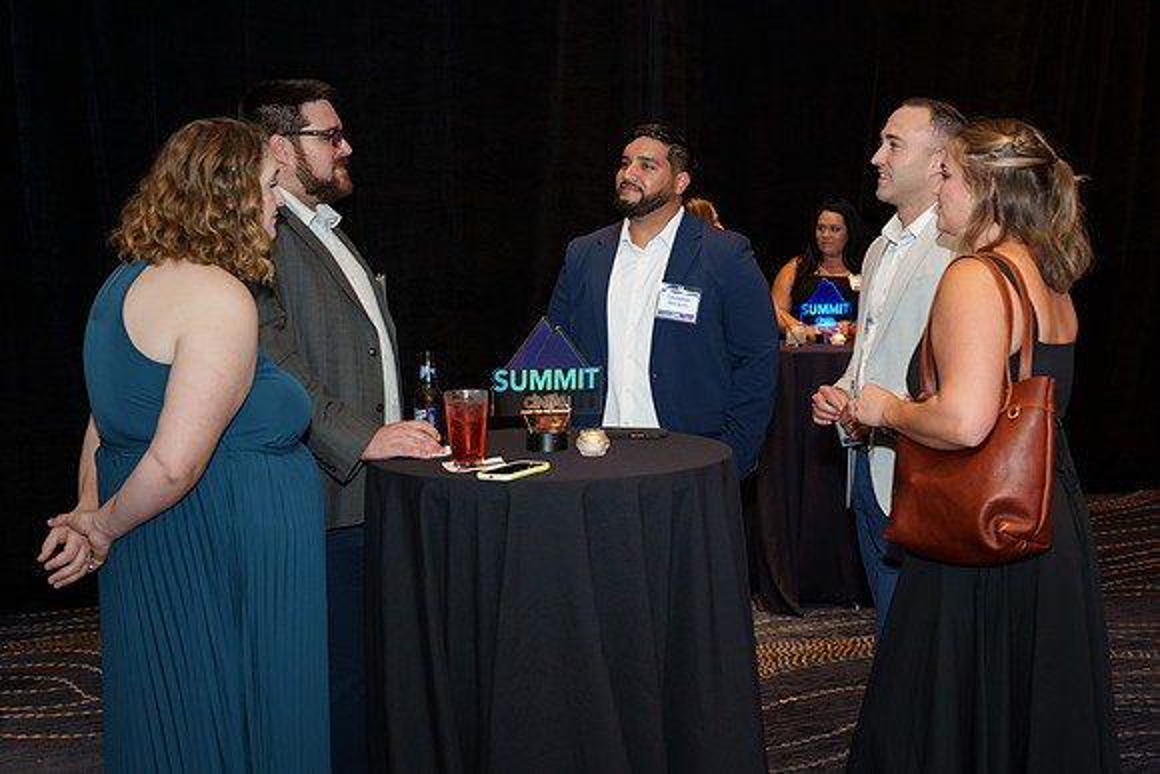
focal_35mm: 43
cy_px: 358
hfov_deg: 45.5
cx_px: 580
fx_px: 1385
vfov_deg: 31.2
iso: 1600
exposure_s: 1/60
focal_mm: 40
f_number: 4.5
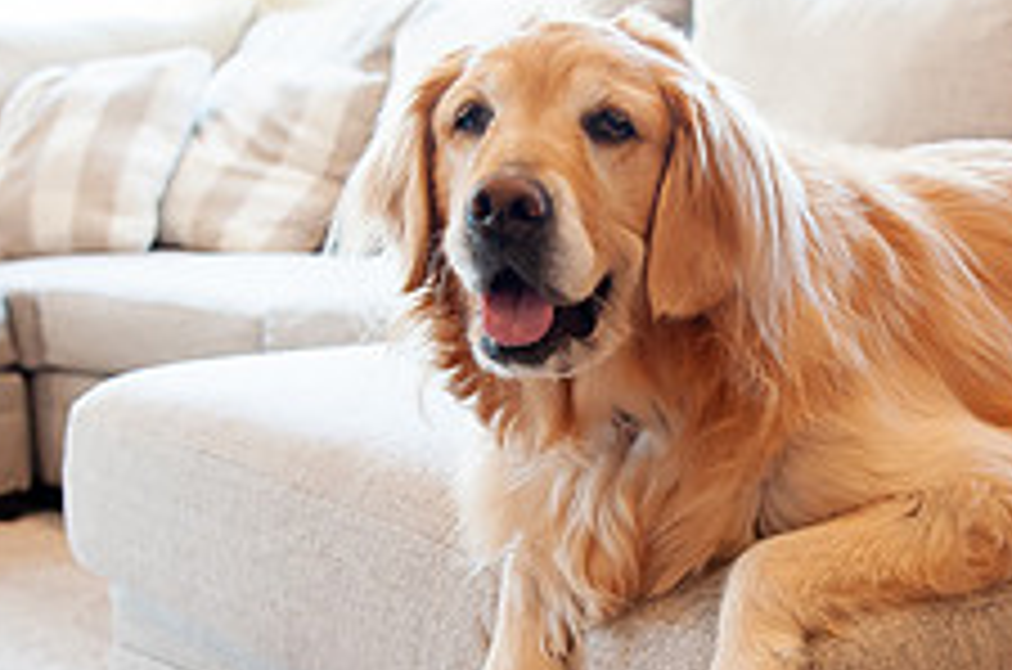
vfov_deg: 18.1
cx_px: 741
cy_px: 432
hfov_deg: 26.7
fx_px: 2104
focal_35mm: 75
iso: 1000
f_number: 2.8
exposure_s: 1/125
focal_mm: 24
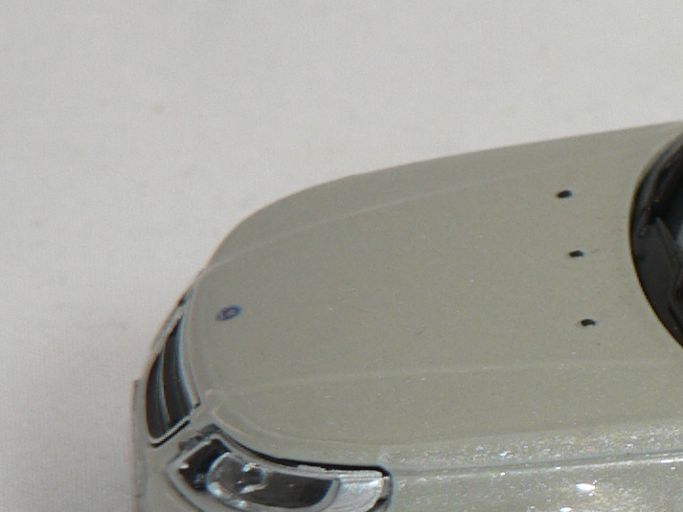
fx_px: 7223
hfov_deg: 5.3
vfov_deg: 4.1
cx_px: 1150
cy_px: 353
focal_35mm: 366
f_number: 3.2
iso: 80
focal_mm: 16.9
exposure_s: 1/80
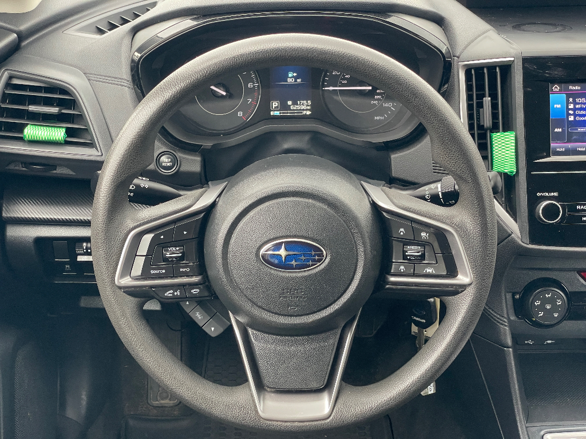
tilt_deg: -30.3
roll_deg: +0.9
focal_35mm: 52
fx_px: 880
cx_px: 293
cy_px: 220
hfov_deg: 36.8
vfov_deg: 28.0
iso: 200
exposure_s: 1/63
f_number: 2
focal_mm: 6
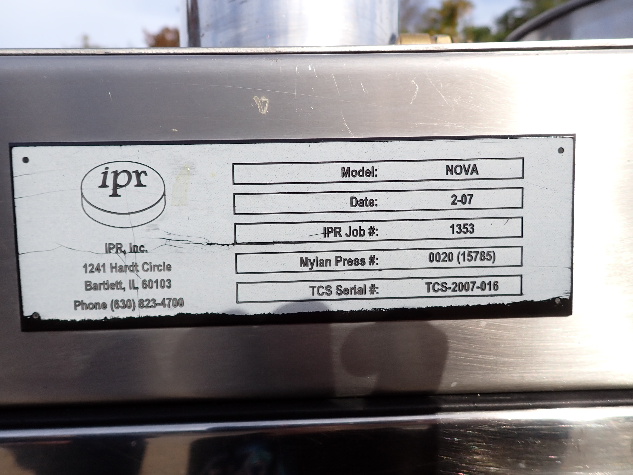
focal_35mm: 25
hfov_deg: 69.4
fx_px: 457
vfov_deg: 54.9
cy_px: 238
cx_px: 316
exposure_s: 1/160
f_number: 8
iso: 100
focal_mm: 4.5
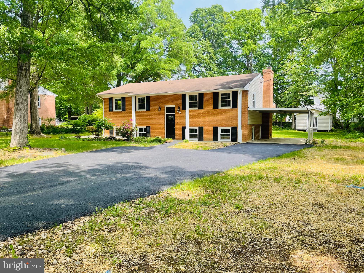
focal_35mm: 26
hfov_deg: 67.3
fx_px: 273
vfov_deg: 53.1
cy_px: 136
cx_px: 182
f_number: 1.6
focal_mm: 4.2
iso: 32
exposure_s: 1/596
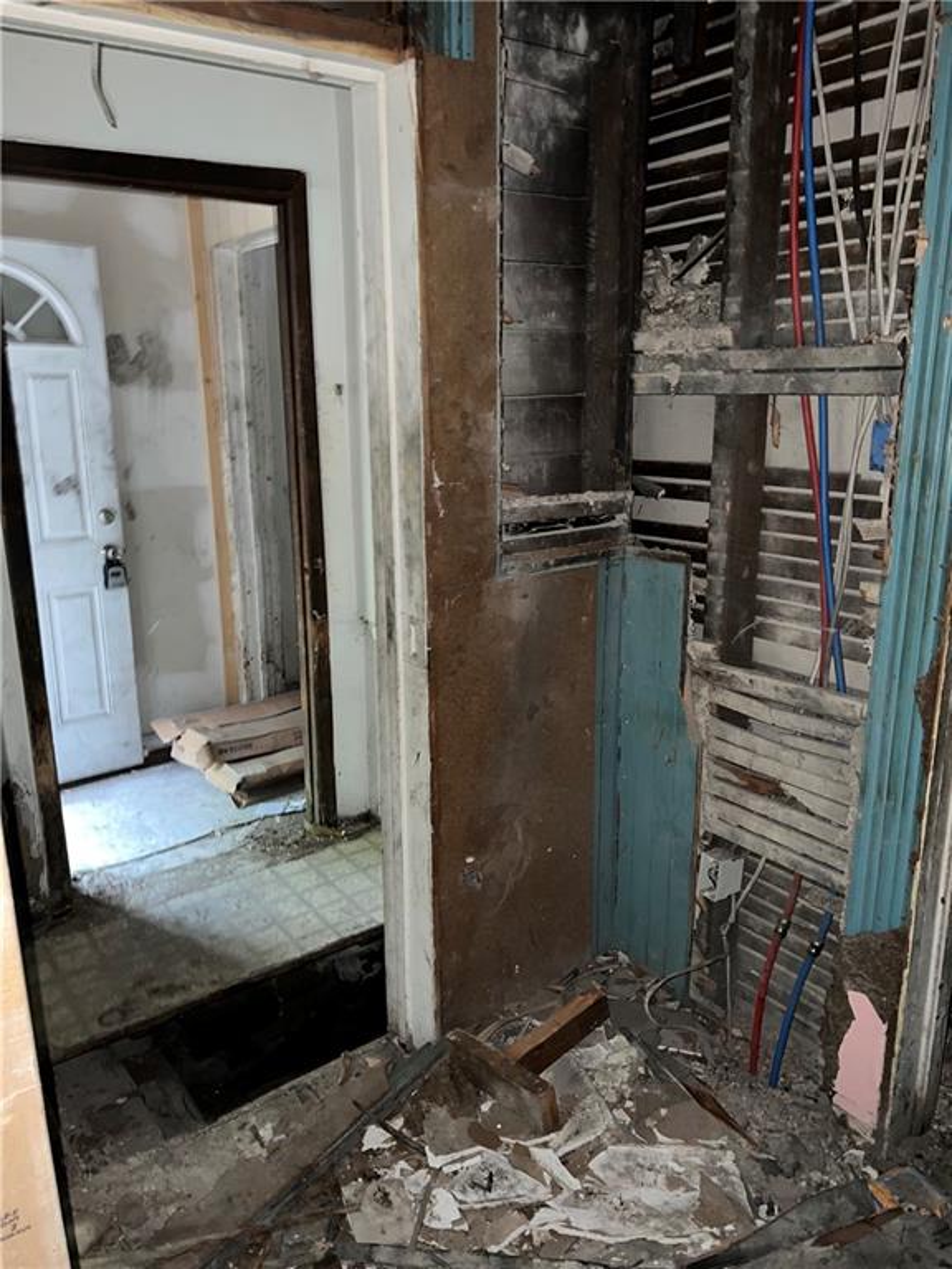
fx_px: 953
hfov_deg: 53.1
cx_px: 476
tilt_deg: -14.9
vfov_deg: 67.3
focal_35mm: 26
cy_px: 634
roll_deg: -0.4
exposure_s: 1/4
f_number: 1.5
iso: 100
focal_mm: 5.7
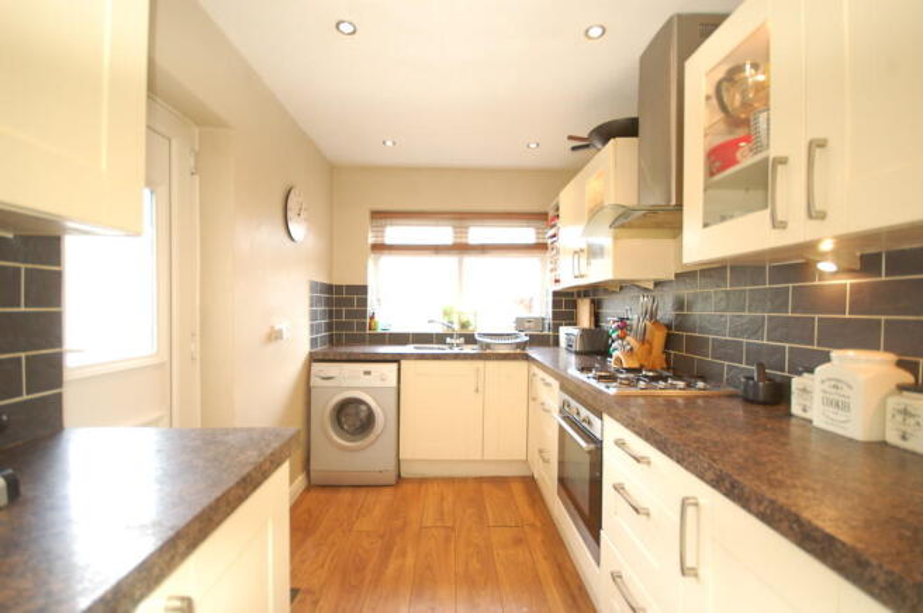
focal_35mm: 15
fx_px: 384
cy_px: 306
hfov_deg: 100.4
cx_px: 462
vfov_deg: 77.2
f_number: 4
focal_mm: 10
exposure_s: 1/60
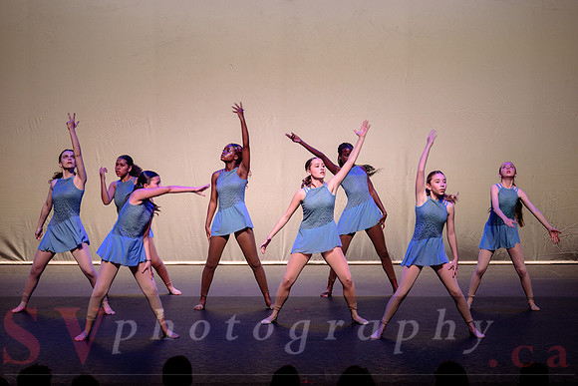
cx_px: 283
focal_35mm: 116
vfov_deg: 11.8
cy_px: 193
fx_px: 1869
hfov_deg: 17.6
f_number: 2.8
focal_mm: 112
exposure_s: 1/500
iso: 1250
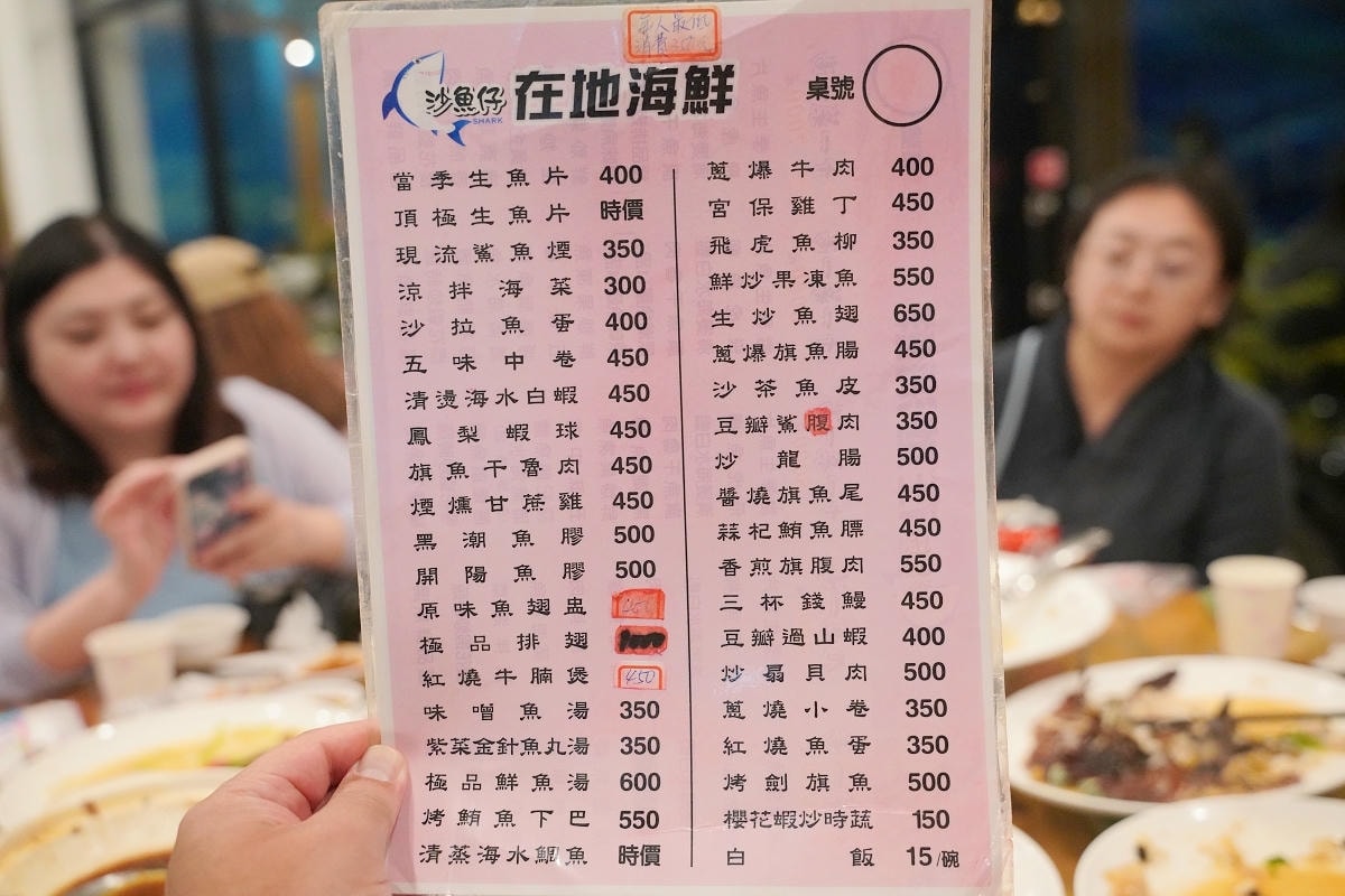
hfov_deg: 55.8
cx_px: 672
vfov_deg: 38.9
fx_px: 1270
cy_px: 448
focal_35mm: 34
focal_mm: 34
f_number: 4
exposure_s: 1/160
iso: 8000
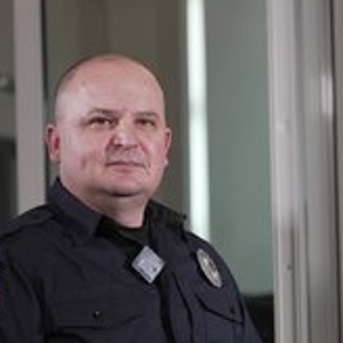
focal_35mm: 145
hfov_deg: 12.0
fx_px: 1626
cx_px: 226
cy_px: 256
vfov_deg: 12.0
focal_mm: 70
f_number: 3.5
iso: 1000
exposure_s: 1/160
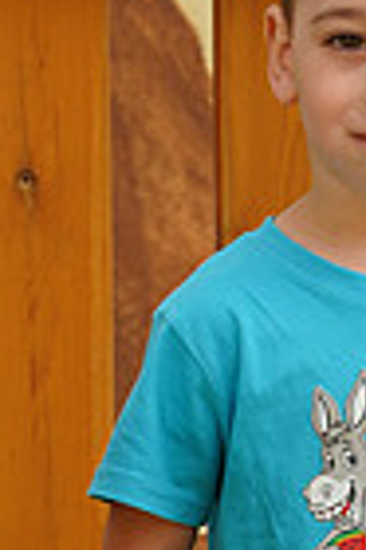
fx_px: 8744
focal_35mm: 572
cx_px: 376
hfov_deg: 2.4
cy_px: 703
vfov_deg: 3.6
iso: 200
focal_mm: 138
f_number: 9
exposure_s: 1/160
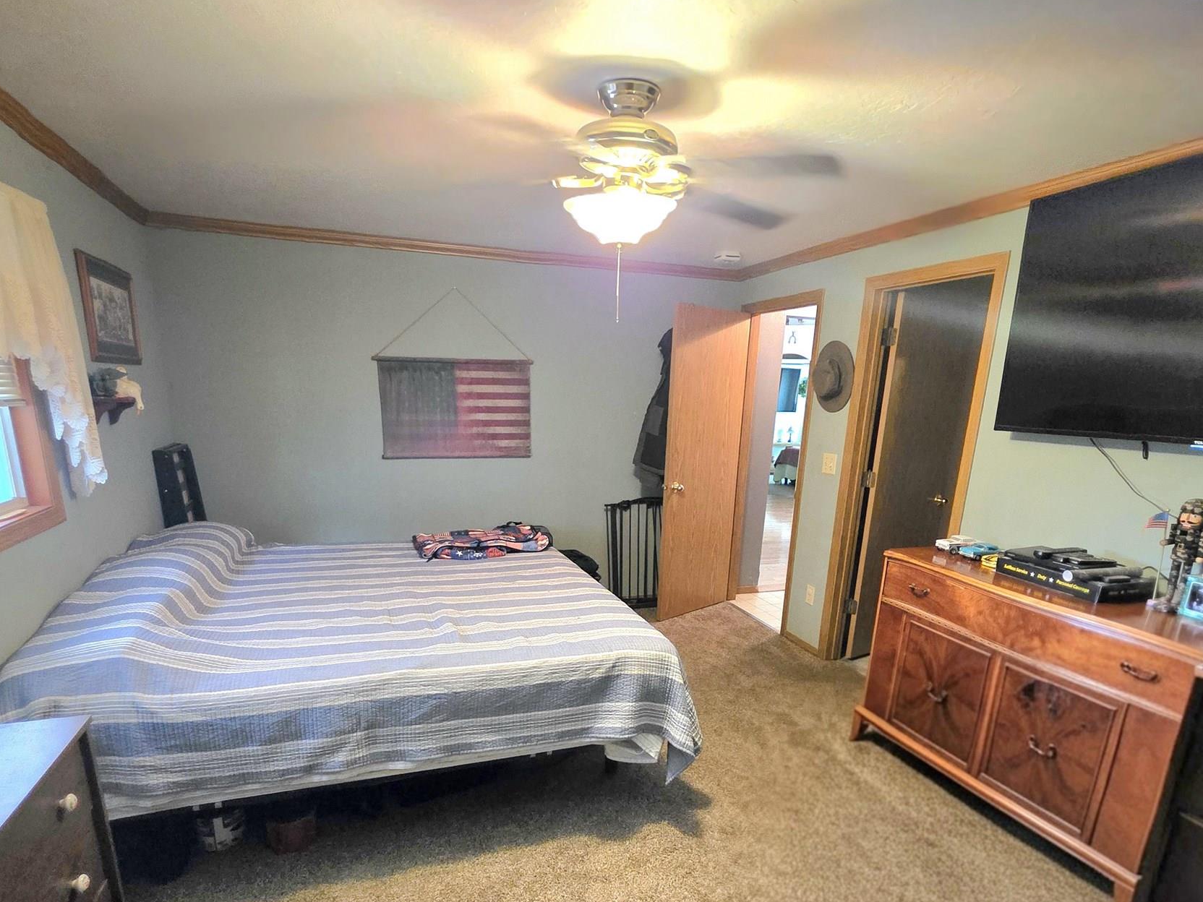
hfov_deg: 87.7
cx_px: 590
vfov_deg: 70.0
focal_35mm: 18
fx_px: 626
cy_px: 583
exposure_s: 1/60.2
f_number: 1.9
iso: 1000
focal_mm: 2.2
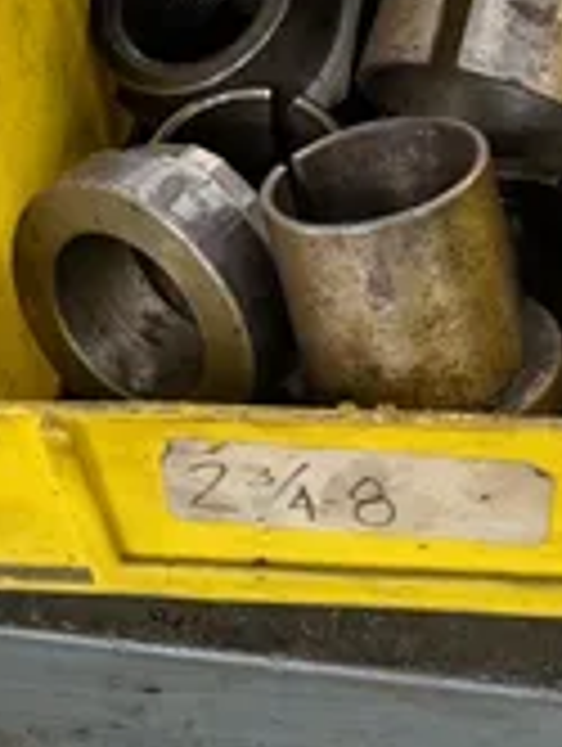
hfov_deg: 25.2
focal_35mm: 58
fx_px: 1252
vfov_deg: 29.0
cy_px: -135
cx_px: 371
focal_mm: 6.9
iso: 1302
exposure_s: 1/231
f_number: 1.68
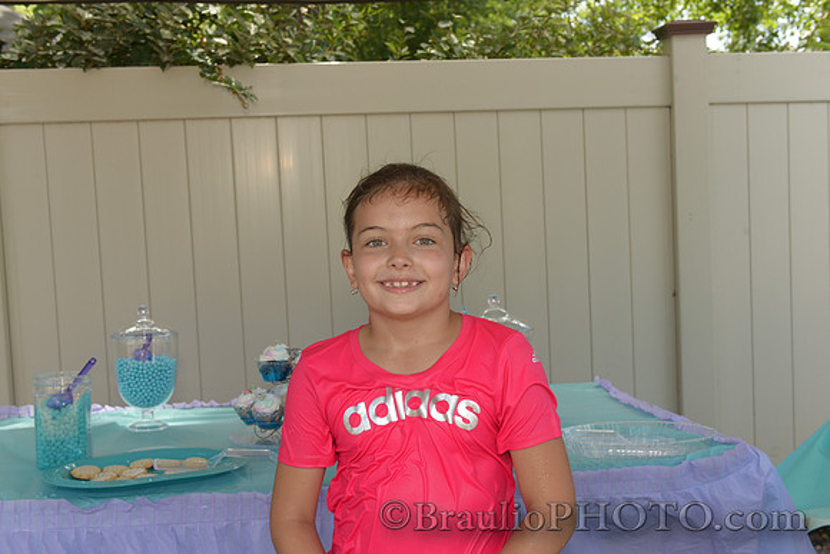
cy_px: 277
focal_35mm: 48
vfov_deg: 28.1
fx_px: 1107
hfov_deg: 41.1
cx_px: 415
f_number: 9
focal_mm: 48
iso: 360
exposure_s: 1/160
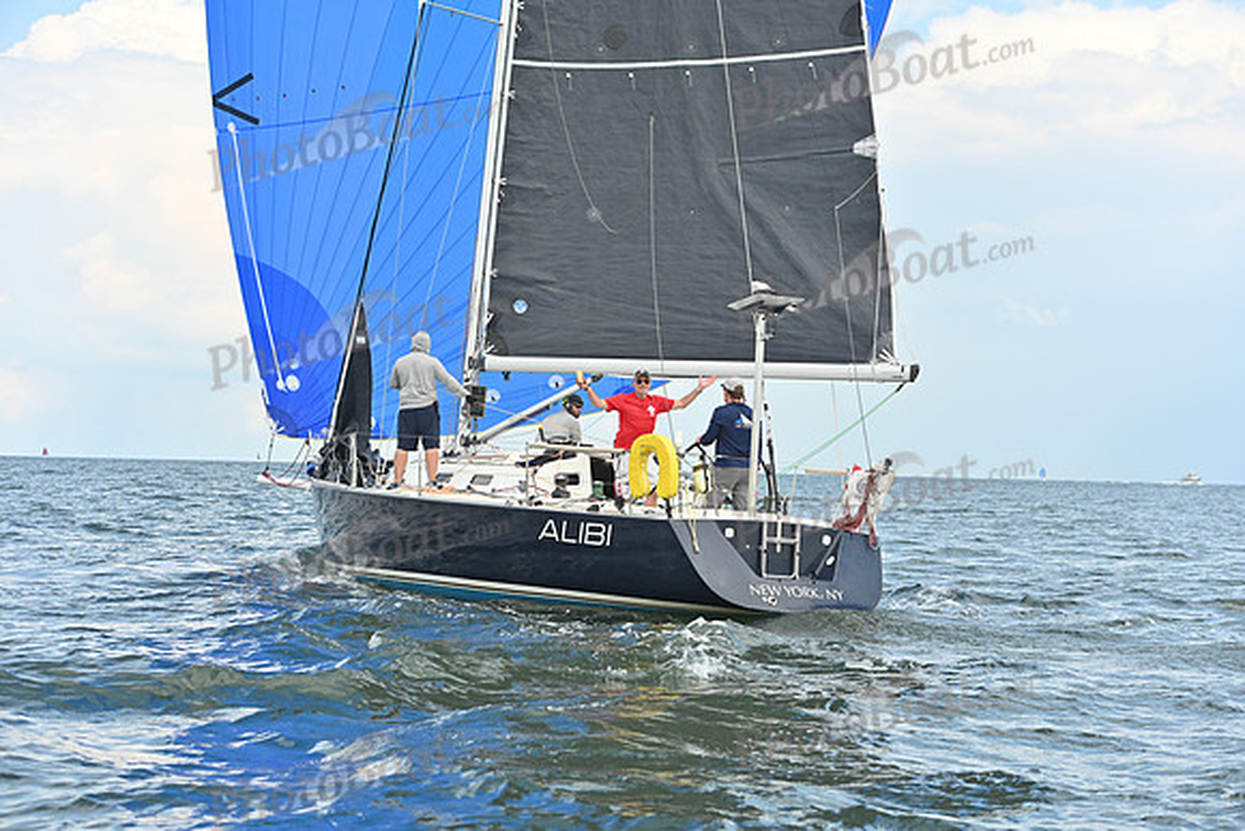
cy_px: 416
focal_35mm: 70
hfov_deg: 28.8
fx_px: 2421
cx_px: 622
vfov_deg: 19.5
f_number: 5.6
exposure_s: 1/1600
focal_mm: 70
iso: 320
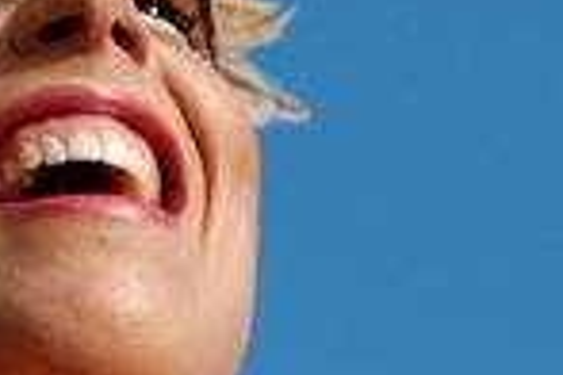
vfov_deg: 1.7
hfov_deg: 2.6
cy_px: 547
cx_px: 364
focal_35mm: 788
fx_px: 12322
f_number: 2.8
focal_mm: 86
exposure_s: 1/2500
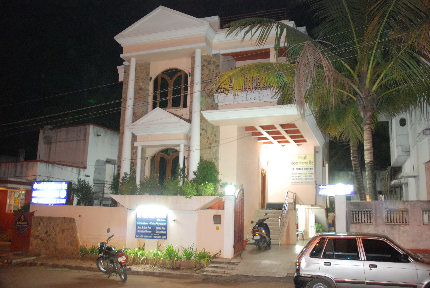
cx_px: 215
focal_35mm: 33
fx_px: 395
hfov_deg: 57.2
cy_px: 144
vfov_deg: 40.1
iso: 1250
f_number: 3.8
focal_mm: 22
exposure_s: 1/6
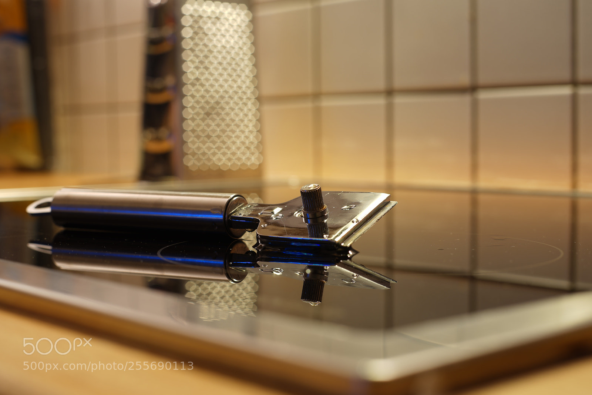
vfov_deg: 27.0
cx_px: 296
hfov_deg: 39.6
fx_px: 822
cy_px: 198
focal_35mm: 50
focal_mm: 50
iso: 50
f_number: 6.3
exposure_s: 8
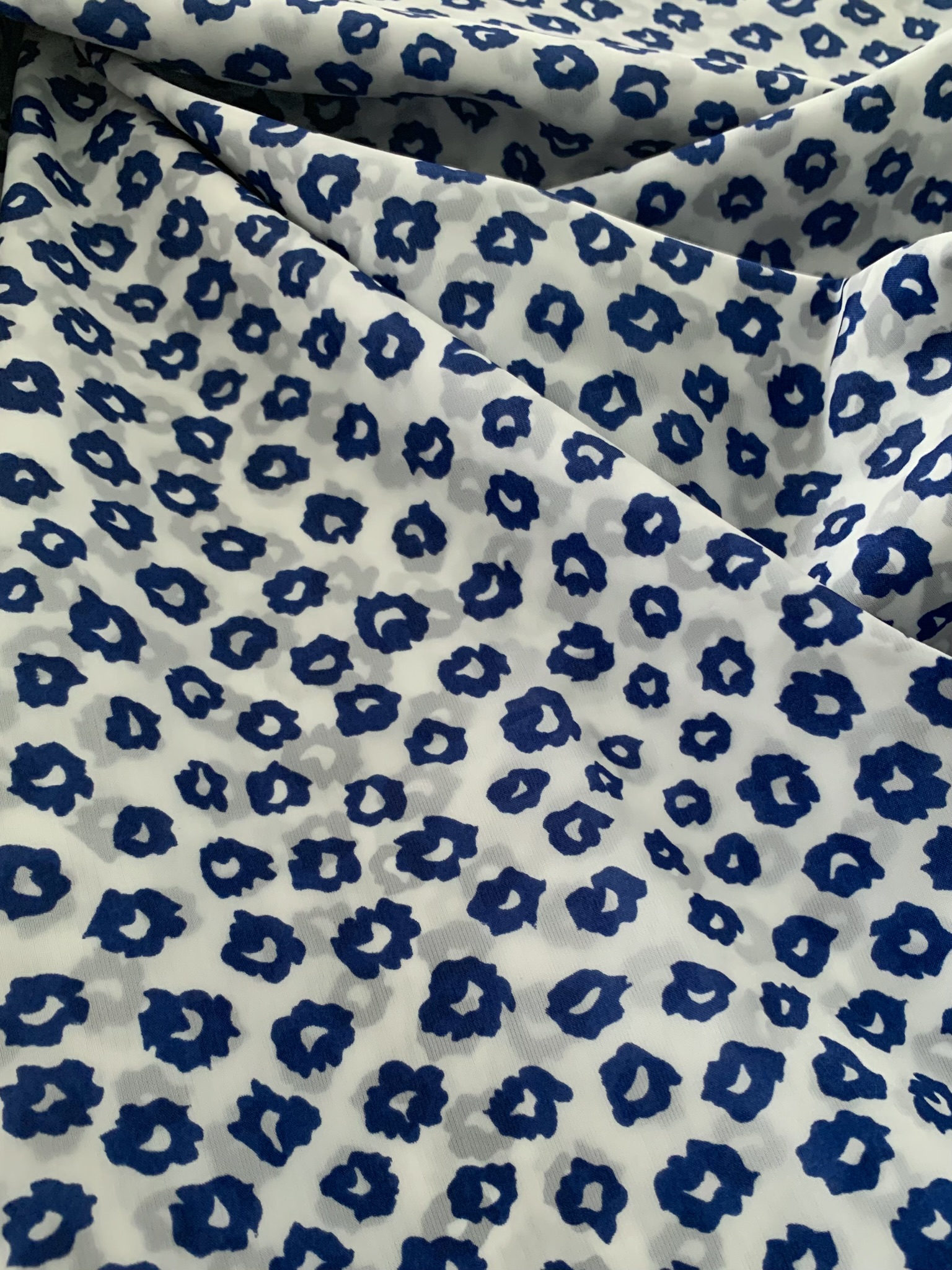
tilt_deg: -64.9
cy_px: 635
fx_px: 953
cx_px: 476
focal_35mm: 26
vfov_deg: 67.3
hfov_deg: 53.1
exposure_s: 1/60
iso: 250
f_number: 1.8
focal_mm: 4.25
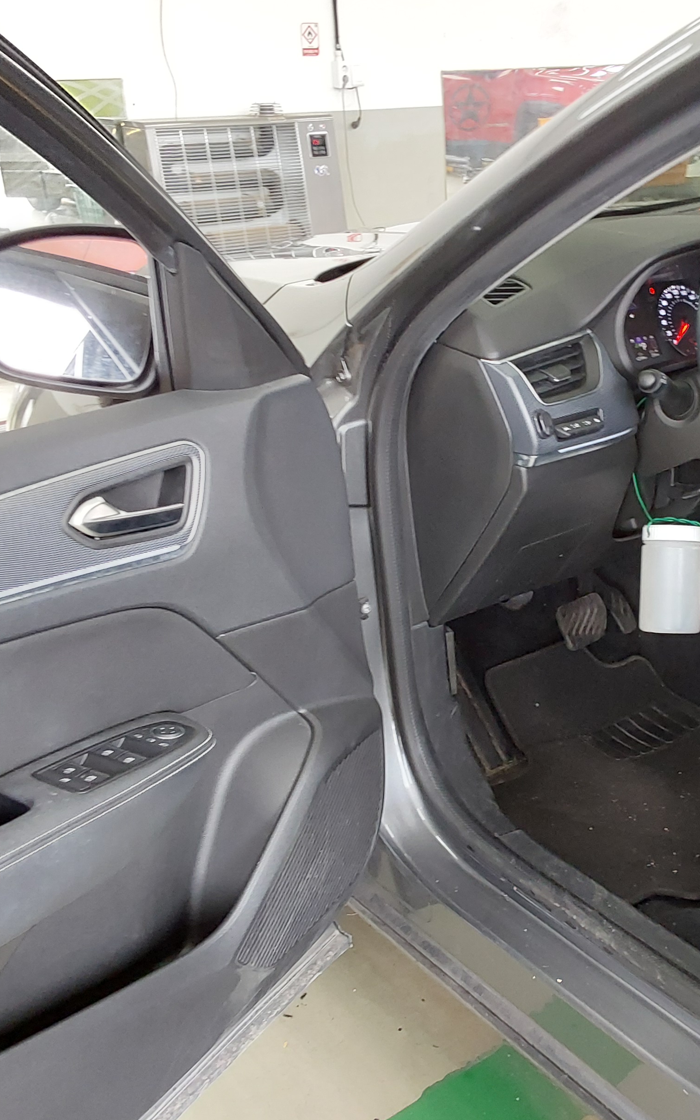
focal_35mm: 40
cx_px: 504
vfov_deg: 49.3
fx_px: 1221
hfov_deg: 31.6
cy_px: 555
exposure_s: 1/60
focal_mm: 2.91
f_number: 1.9
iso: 200
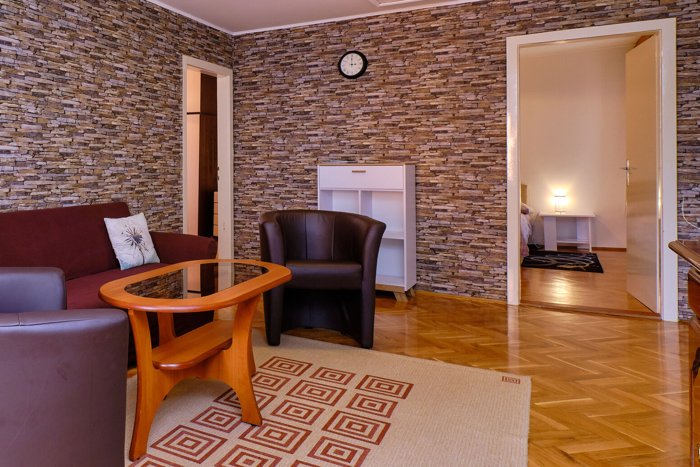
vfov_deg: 46.4
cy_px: 125
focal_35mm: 27
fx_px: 525
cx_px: 148
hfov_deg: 62.2
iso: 320
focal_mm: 10
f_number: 9
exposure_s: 1/8
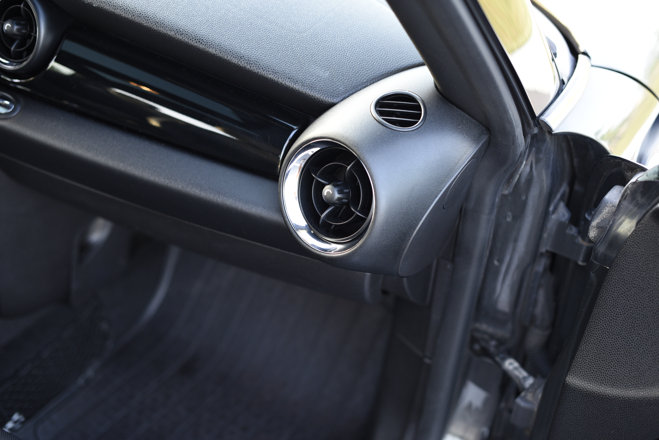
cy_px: 220
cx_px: 330
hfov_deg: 39.6
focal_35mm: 50
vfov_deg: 27.0
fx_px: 916
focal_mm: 50
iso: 1000
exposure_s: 1/250
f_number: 2.8
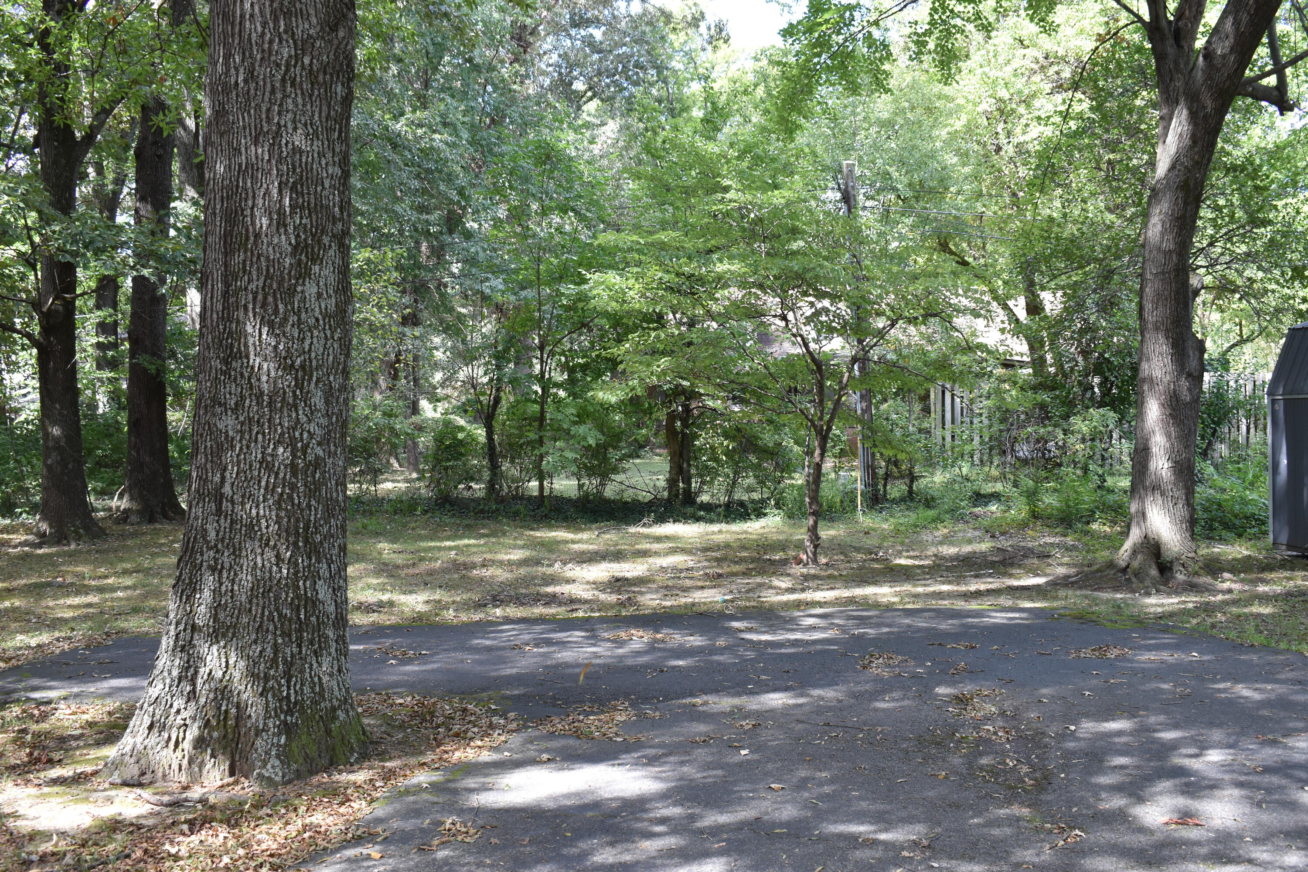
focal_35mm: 38
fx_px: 1362
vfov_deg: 35.5
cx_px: 654
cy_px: 436
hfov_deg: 51.3
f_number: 6.3
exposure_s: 1/125
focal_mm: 25
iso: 400
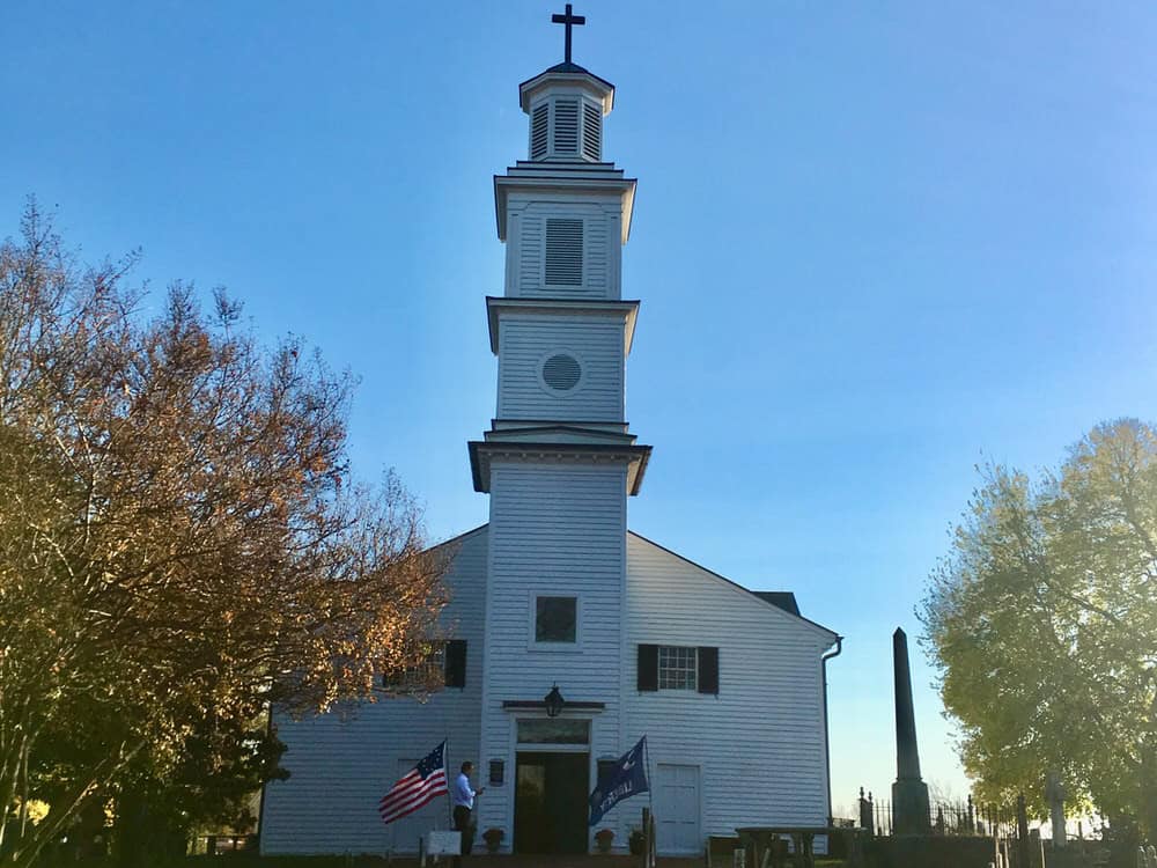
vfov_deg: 48.2
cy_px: 434
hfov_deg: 61.7
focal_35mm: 29
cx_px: 578
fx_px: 969
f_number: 2.2
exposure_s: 1/1923
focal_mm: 4.2
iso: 25
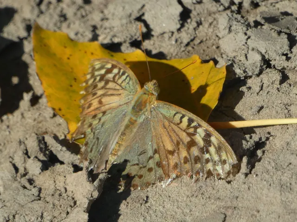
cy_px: 111
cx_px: 148
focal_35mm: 584
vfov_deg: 2.5
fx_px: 5011
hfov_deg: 3.4
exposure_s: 1/200
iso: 80
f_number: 5.6
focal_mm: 104.7
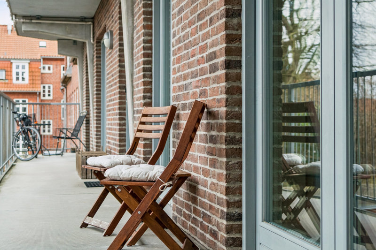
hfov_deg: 34.2
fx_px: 611
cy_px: 125
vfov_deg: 23.2
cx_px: 188
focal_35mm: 58
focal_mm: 39
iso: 1000
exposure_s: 1/160
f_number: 4
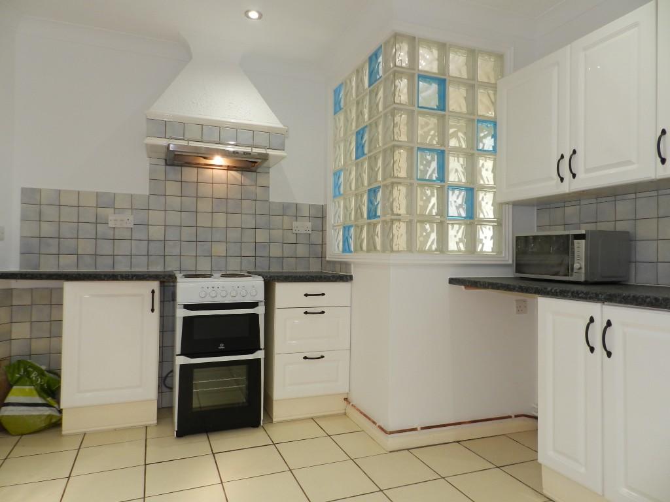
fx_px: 445
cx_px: 335
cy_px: 251
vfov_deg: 58.9
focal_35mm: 23
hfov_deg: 73.9
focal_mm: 4
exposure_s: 1/60
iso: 160
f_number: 3.4
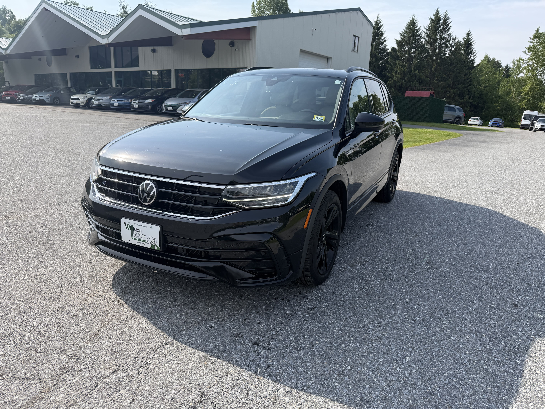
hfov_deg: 71.6
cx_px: 272
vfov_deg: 56.8
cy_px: 204
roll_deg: -2.5
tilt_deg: -15.1
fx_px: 378
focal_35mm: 24
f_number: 1.78
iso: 80
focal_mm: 6.76
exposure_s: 1/2801
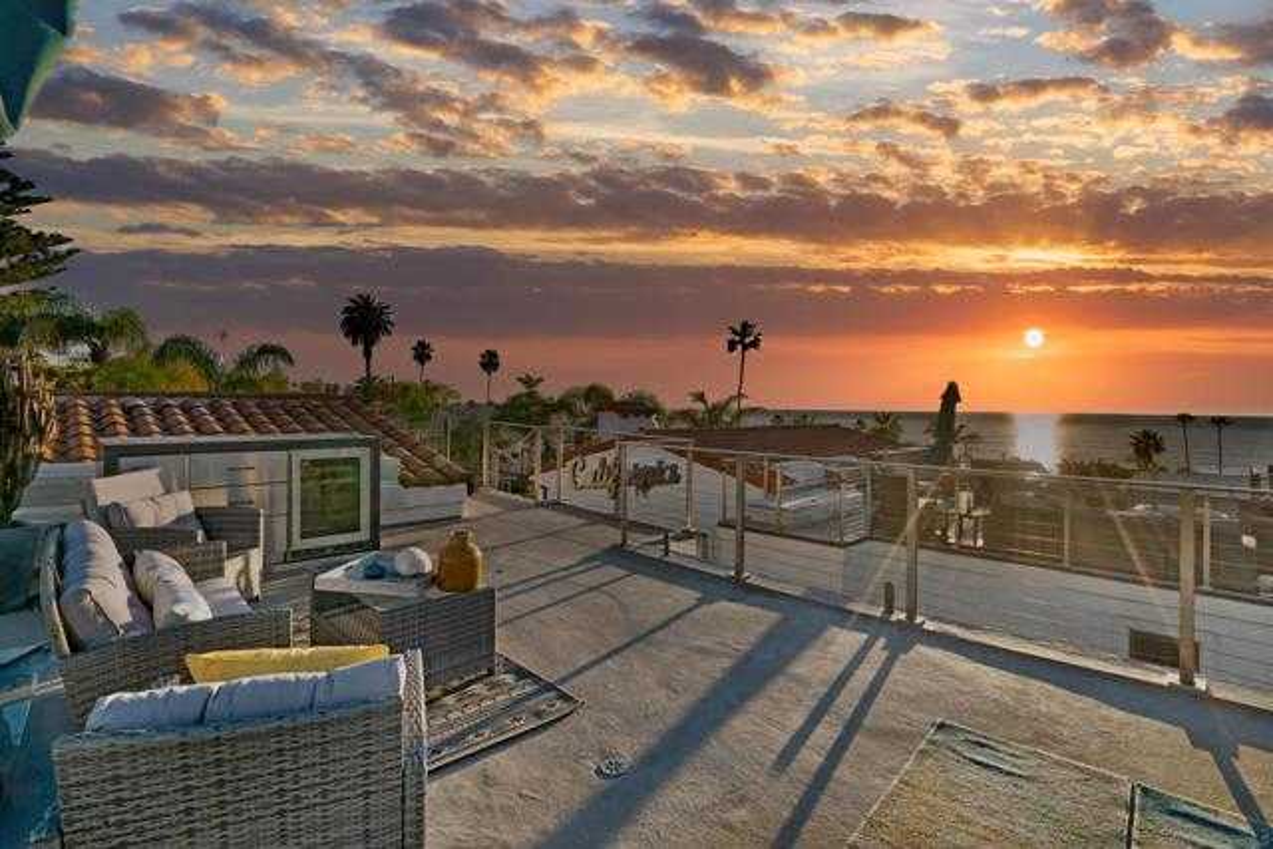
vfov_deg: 73.8
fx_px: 566
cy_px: 424
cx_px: 636
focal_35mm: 16
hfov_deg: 96.7
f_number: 22
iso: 100
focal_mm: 16
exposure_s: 1/500
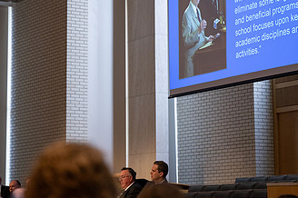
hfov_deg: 16.5
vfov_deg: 11.0
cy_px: 31
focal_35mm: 124
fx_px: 1025
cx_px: 124
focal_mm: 70
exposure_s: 1/400
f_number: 2.8
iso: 1600
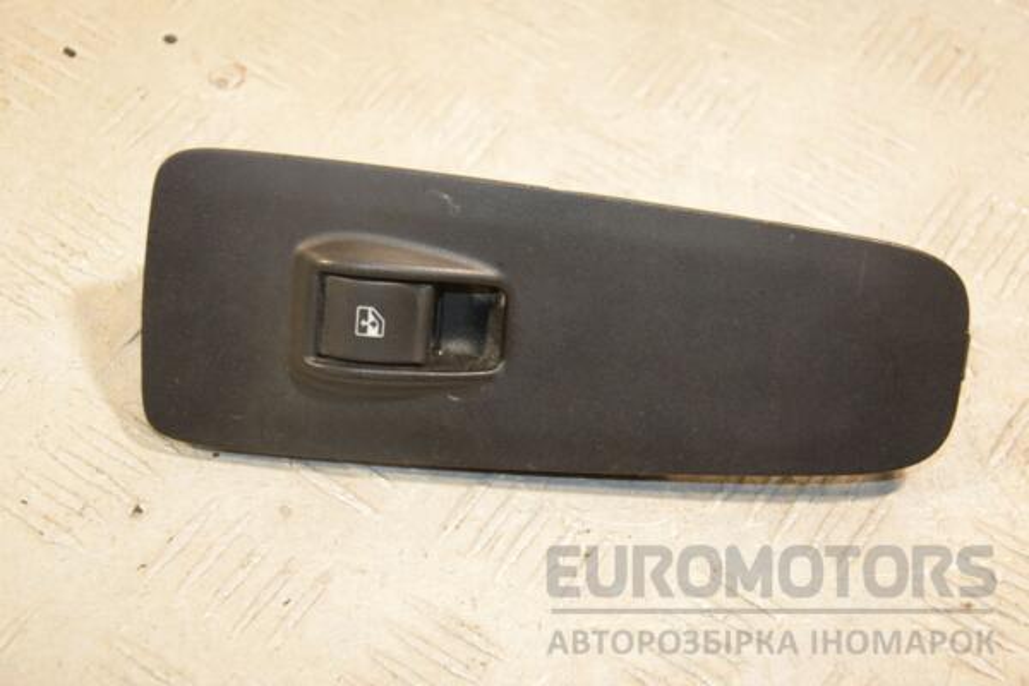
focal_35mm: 93
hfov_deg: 21.9
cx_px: 514
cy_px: 343
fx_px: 2658
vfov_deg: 14.7
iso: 800
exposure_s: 1/160
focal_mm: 62
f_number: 5.3
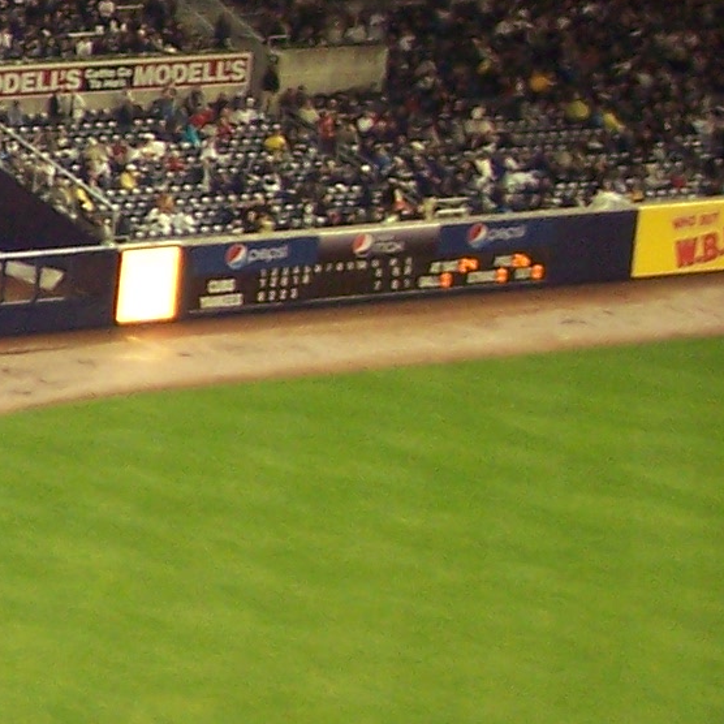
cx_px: -1125
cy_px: -151
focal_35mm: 177
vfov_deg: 9.7
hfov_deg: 8.8
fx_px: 4188
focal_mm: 8
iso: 140
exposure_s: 1/60
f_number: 2.8
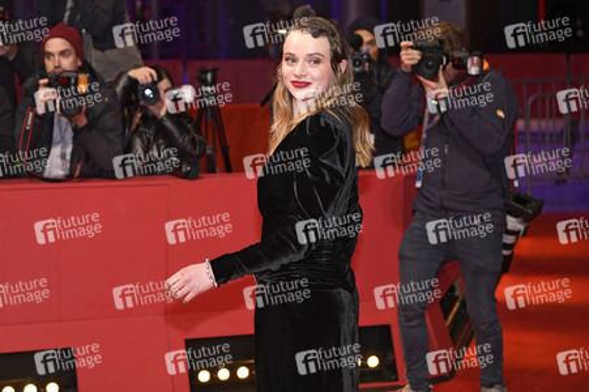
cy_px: 196
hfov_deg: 28.9
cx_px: 294
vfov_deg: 19.4
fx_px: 1144
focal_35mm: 70
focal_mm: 70
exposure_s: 1/400
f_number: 3.5
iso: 800
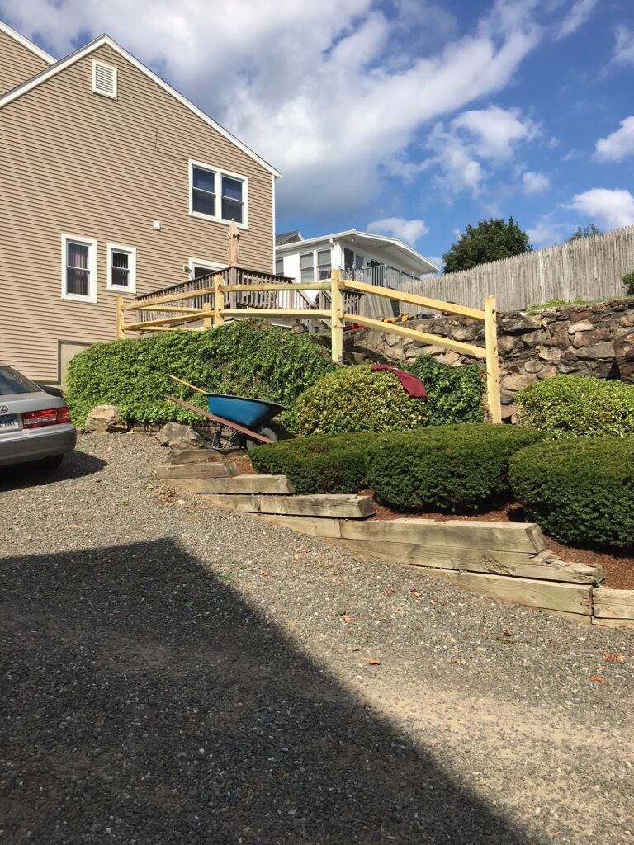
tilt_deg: +1.0
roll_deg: +0.1
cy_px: 422
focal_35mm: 29
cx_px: 317
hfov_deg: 48.2
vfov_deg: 61.7
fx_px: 708
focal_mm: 4.15
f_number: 2.2
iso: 25
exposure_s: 1/1748
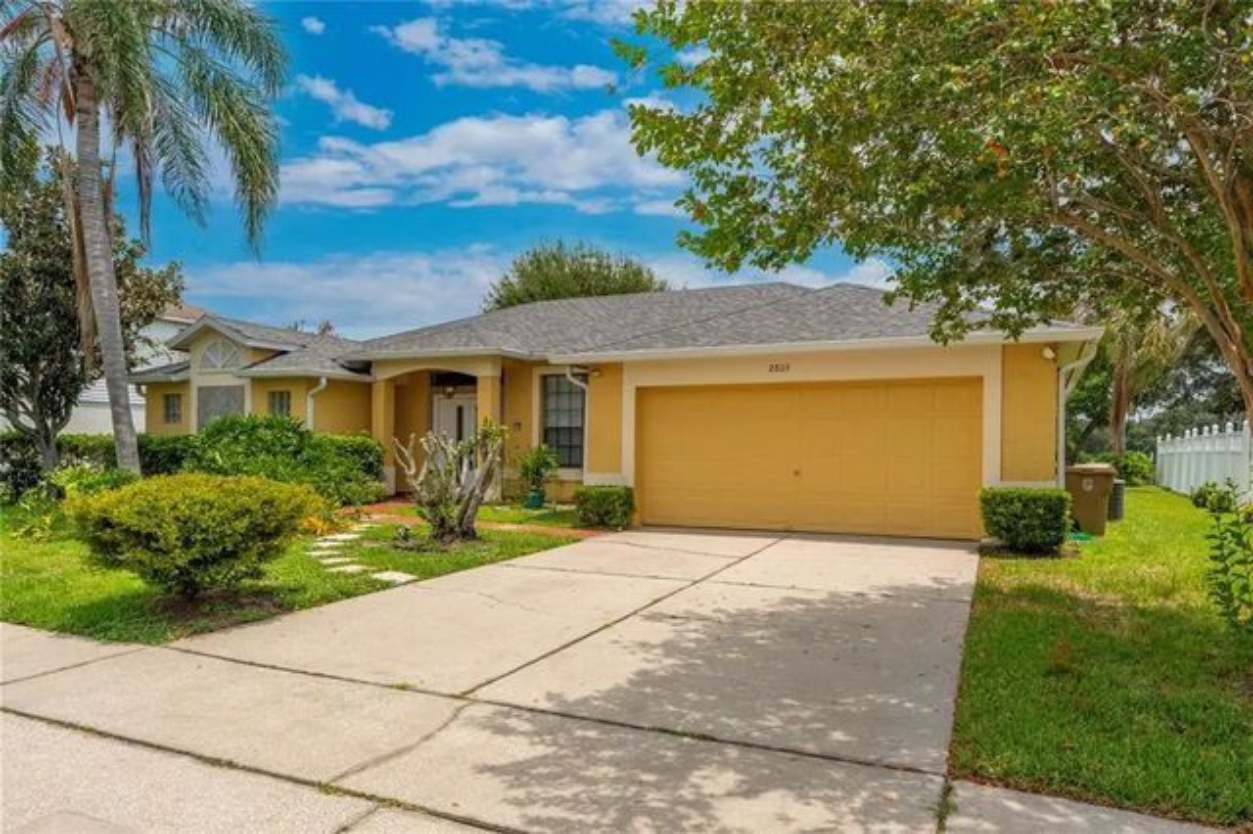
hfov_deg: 73.8
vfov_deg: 53.1
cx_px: 626
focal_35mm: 24
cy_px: 417
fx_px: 835
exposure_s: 1/250
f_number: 10
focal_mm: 24
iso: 100
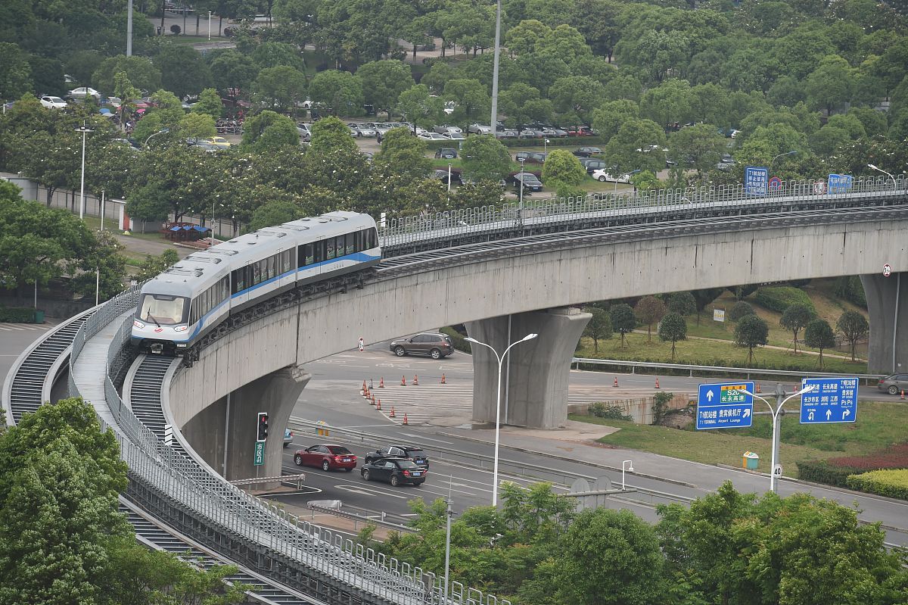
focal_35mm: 200
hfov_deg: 10.3
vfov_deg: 6.9
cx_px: 454
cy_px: 302
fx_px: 5042
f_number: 5.6
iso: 1000
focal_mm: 200
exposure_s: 1/2000
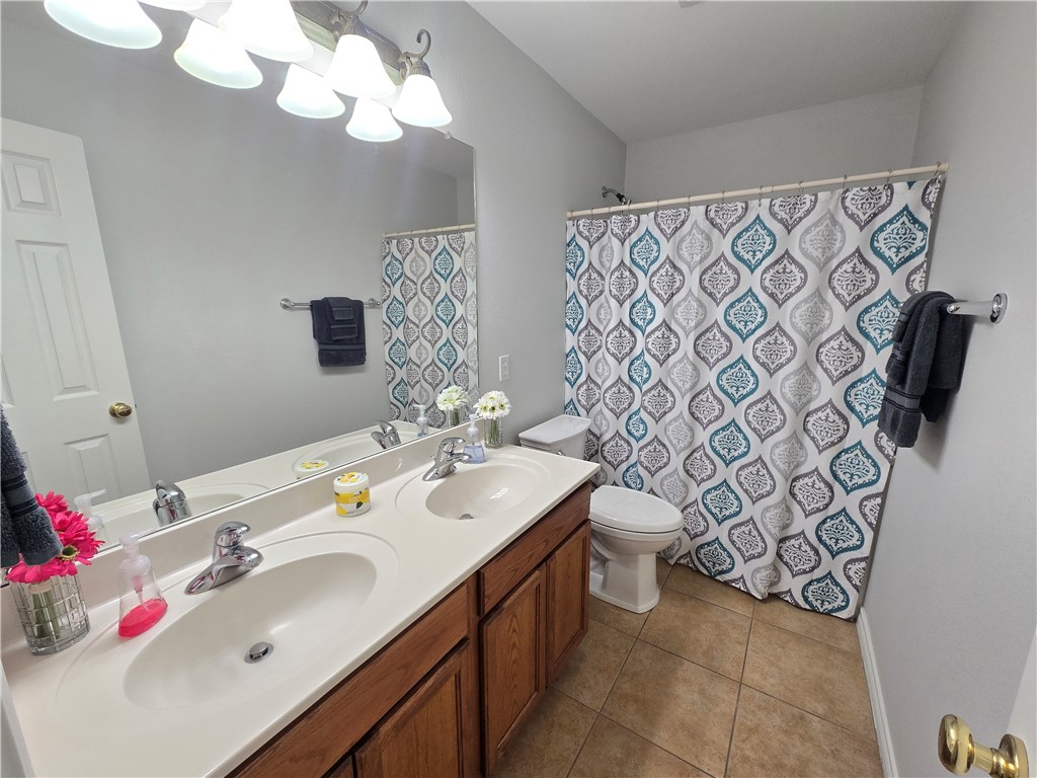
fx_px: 389
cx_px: 518
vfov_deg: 89.9
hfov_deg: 106.2
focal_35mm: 13
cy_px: 389
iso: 100
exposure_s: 1/60
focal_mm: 2.2
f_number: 2.2
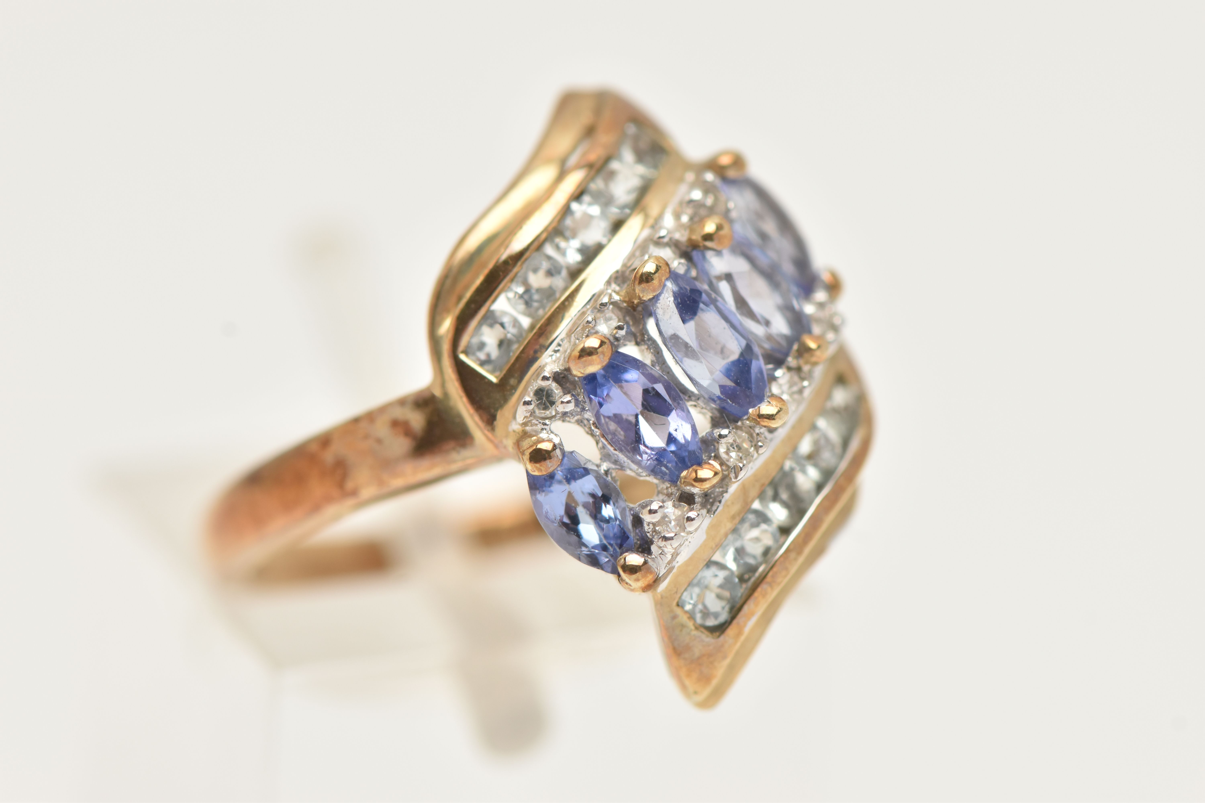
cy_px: 402
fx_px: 5271
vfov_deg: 8.7
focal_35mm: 158
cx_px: 602
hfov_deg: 13.0
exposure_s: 1/100
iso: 400
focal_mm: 105
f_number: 9
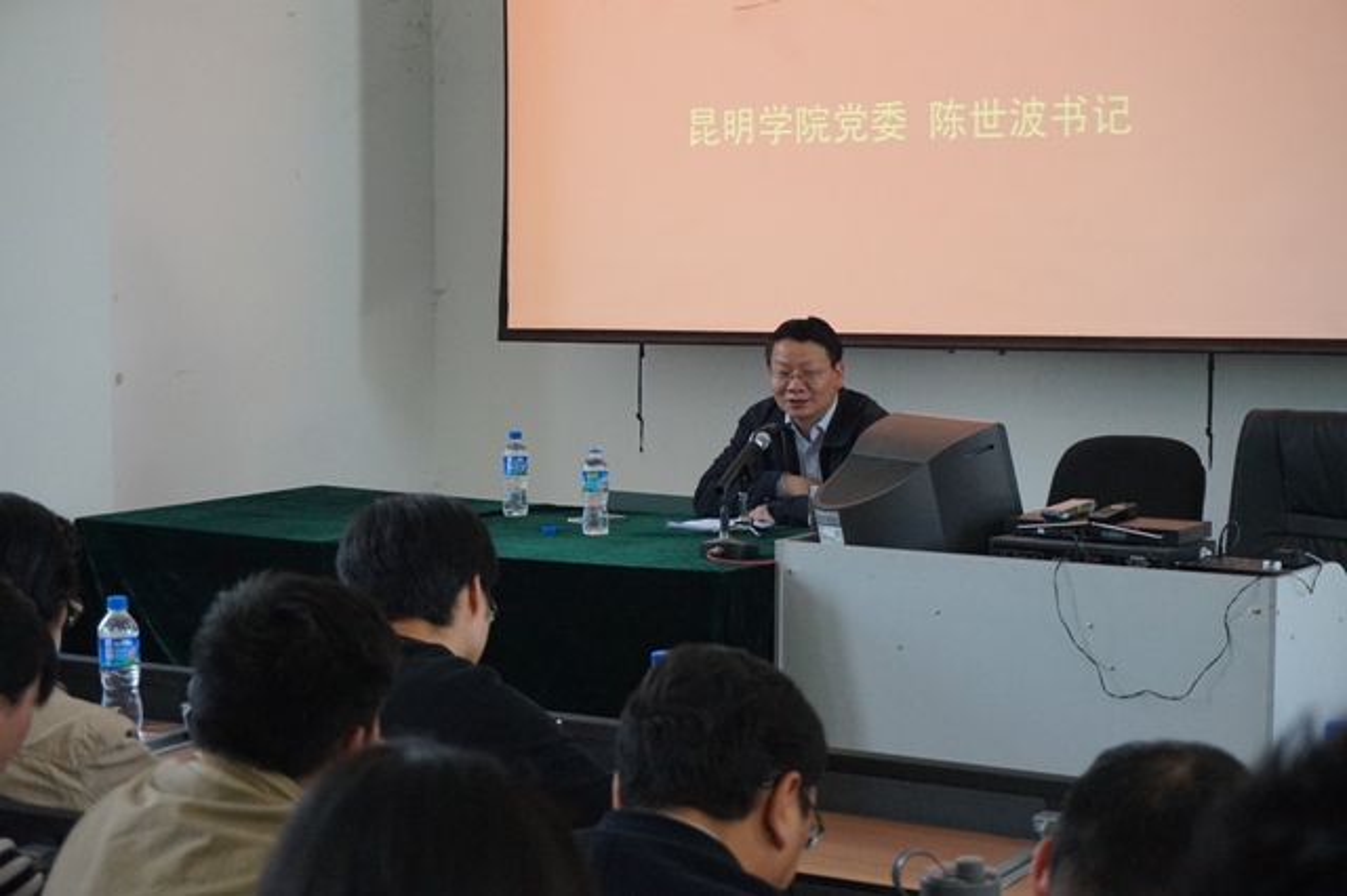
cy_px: 448
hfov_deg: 27.0
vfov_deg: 18.2
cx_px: 674
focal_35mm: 75
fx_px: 2805
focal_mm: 50
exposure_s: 1/160
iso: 2500
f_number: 5.6
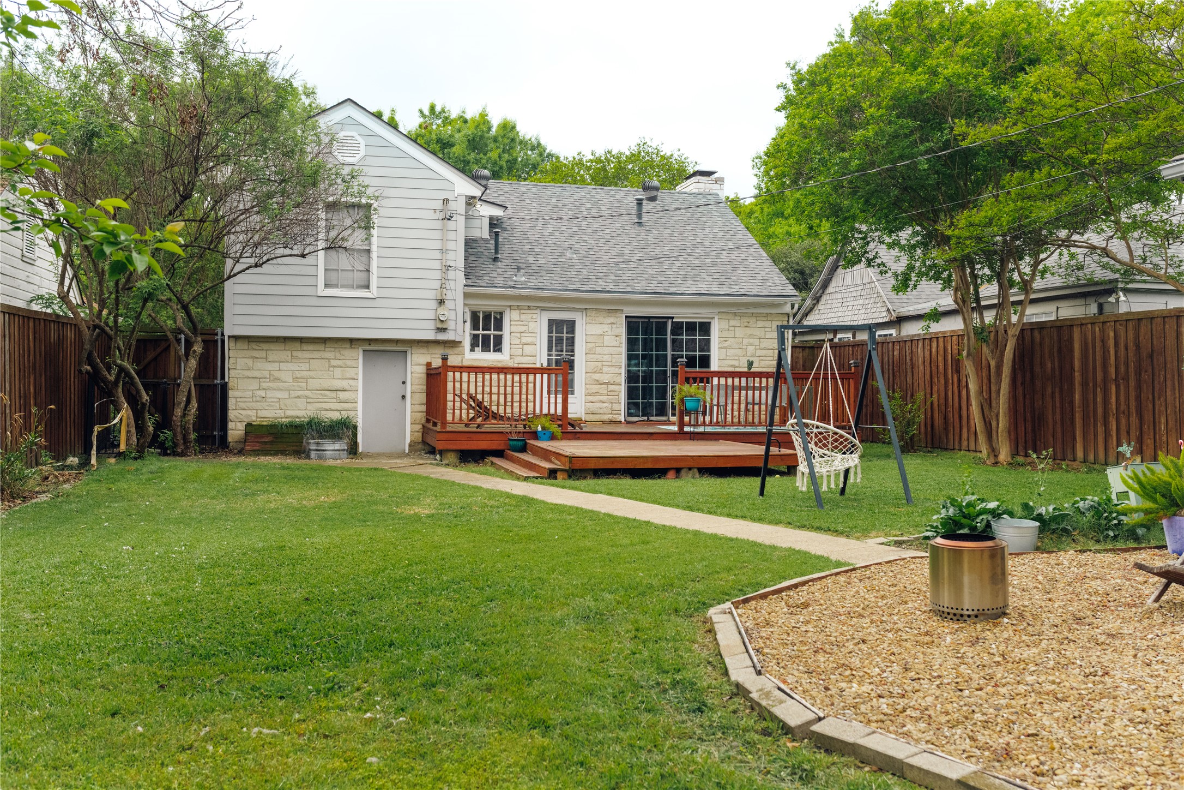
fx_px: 1151
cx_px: 592
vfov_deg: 37.9
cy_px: 395
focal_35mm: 35
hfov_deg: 54.4
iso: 1000
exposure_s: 1/1000
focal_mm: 35
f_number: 5.6
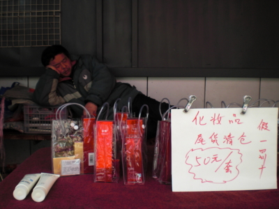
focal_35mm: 38
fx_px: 306
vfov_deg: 37.7
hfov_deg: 49.0
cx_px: 140
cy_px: 104
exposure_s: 1/200
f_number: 3.1
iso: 64
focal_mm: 6.3
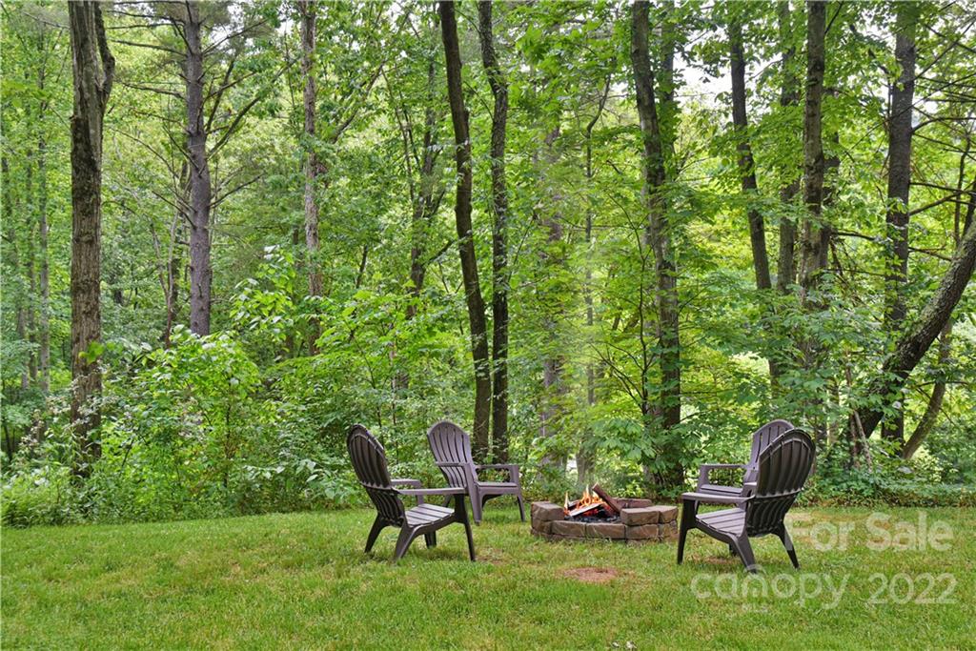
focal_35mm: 38
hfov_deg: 50.7
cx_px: 488
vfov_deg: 35.1
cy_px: 326
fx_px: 1030
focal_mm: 38
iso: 1600
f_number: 5.6
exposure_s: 1/125
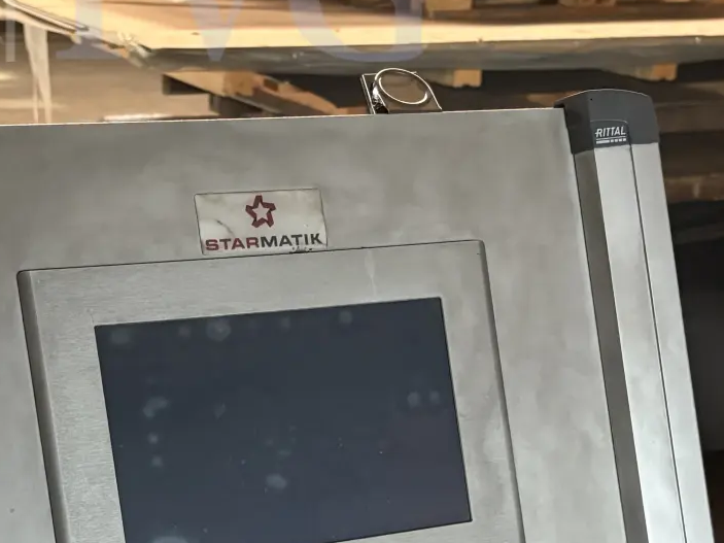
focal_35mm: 71
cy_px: 502
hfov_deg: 27.3
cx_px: 287
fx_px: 1485
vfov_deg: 20.3
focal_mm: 5.96
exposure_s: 1/60
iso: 320
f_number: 1.6
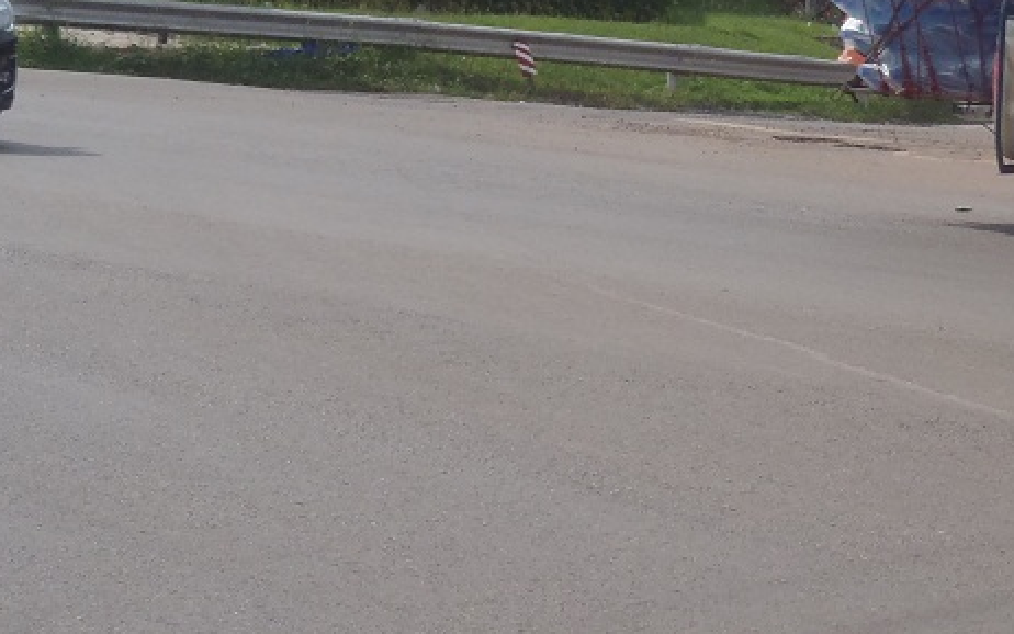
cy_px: 107
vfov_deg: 8.4
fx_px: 4312
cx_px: 1001
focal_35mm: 156
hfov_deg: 13.2
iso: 80
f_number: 5.5
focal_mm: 12.26
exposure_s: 1/400
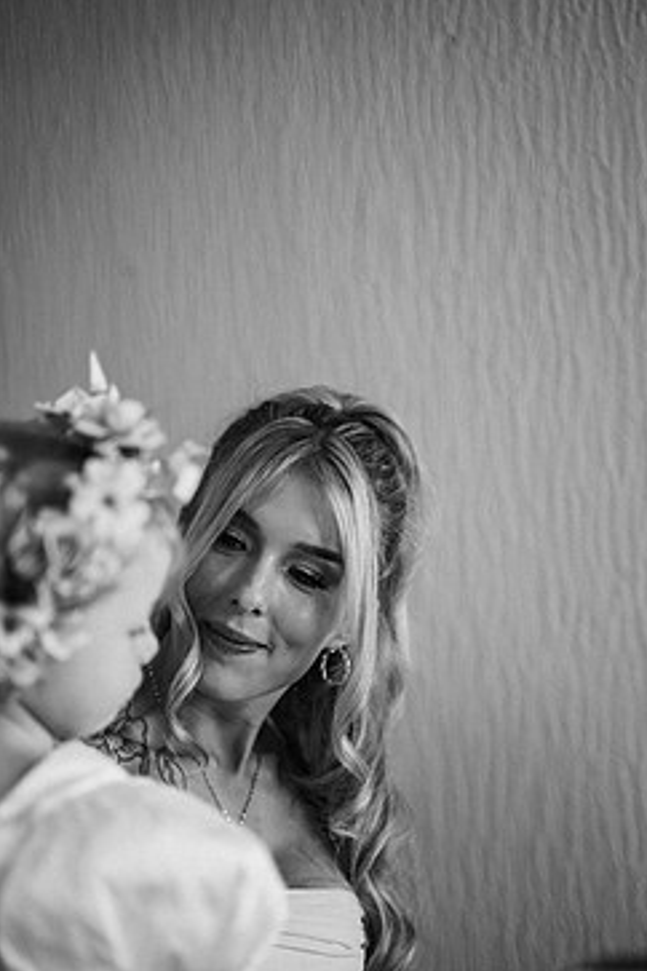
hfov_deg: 21.9
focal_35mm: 62
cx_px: 262
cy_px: 597
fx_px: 1671
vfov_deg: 32.3
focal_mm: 50
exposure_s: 1/320
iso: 400
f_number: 1.4
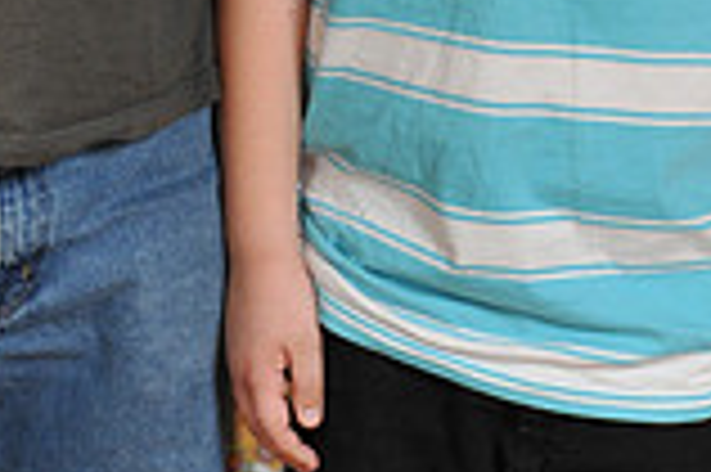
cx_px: 189
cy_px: -279
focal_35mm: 220
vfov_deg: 6.1
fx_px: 4340
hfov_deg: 9.4
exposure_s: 1/100
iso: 1600
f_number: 6.3
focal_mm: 60
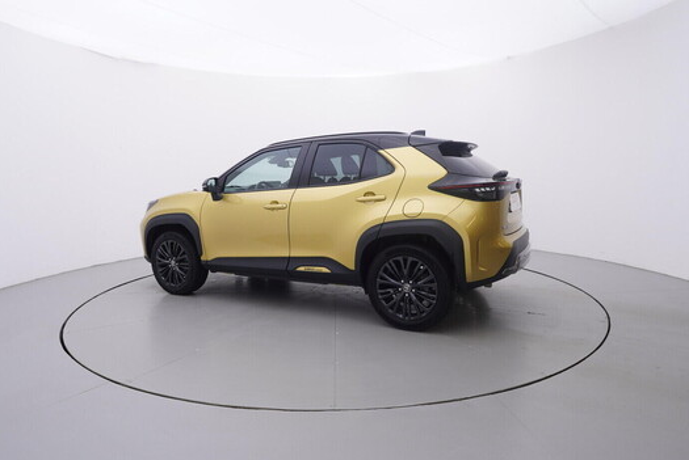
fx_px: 451
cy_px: 230
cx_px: 335
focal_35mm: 24
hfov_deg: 74.8
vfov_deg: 54.2
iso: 200
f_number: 5
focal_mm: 15
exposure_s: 1/80
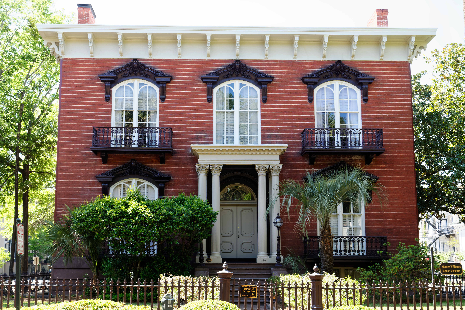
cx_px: 232
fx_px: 620
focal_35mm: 48
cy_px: 155
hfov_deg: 41.1
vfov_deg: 28.1
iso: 100
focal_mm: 48
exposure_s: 1/40
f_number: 7.1
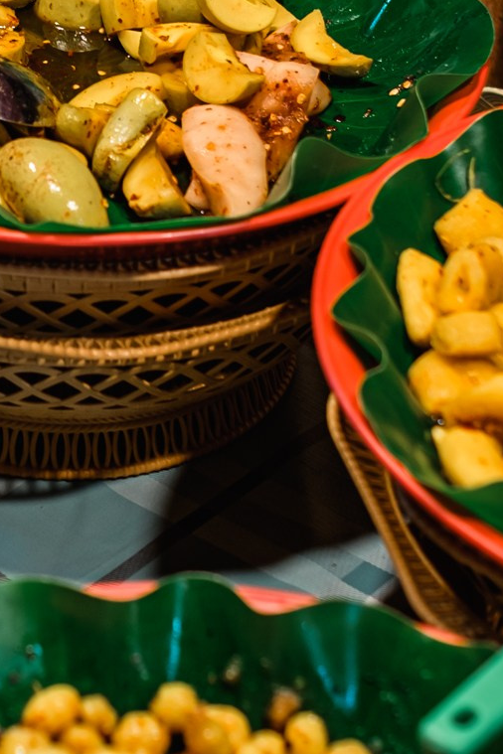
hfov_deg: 11.5
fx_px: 2473
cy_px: 46
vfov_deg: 17.1
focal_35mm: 118
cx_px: 49
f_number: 2.2
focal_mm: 23
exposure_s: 1/80
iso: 200
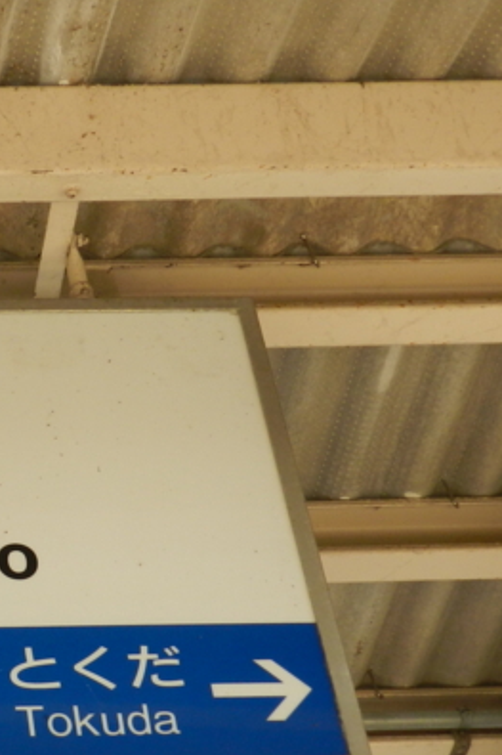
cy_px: 572
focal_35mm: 80
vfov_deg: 25.1
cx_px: -227
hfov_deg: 15.8
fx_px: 1675
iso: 160
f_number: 4
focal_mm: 6.7
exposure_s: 1/125
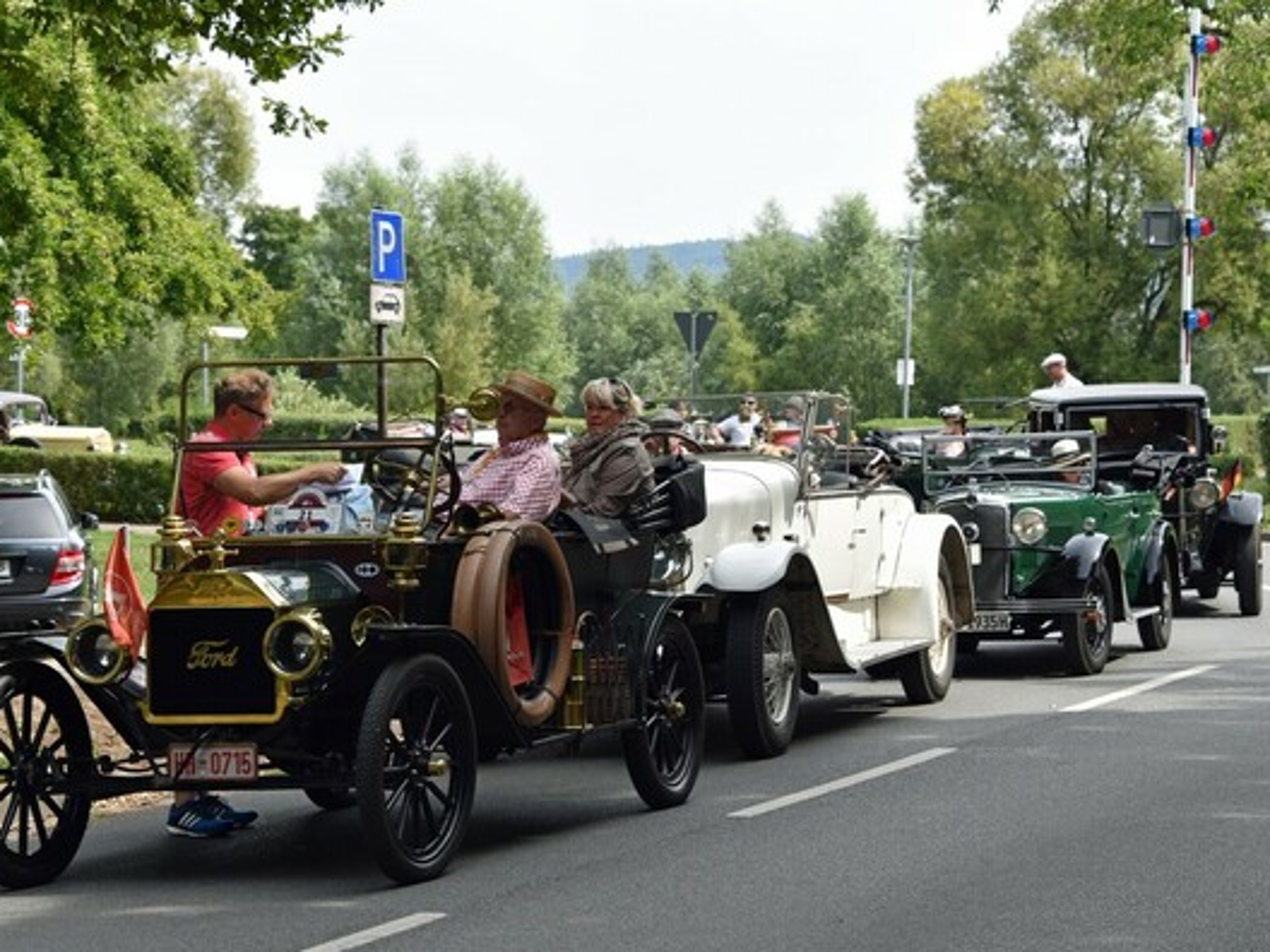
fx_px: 3926
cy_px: 474
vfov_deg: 13.8
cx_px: 646
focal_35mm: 107
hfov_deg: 18.4
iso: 250
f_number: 8
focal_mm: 98
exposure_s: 1/250
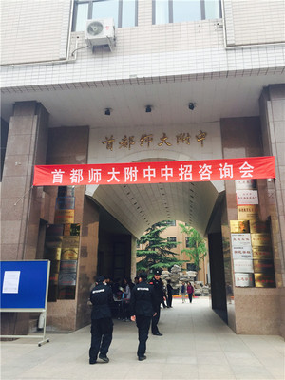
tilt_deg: +17.0
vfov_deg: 61.7
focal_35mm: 29
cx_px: 142
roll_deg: -0.9
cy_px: 190
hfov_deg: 48.2
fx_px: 318
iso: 32
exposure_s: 1/187
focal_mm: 4.15
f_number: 2.2
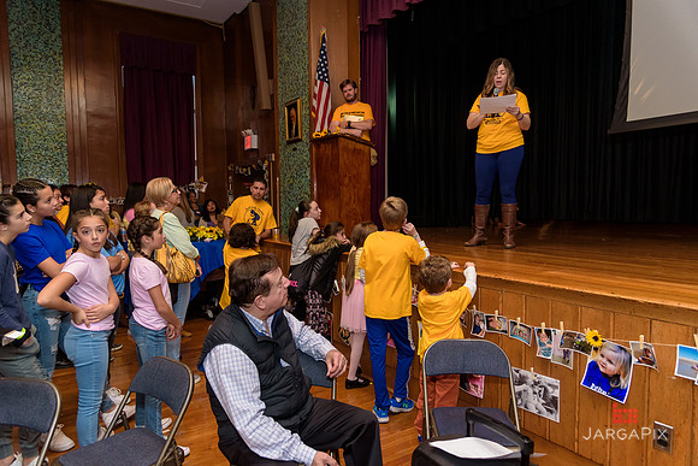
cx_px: 349
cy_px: 233
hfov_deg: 73.7
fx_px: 465
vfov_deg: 53.2
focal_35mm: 24
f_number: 4
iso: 2000
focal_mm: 24
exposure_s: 1/125
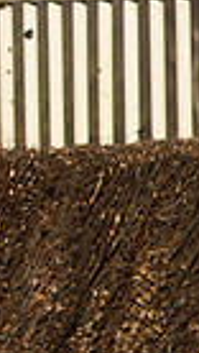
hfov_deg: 1.1
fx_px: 9963
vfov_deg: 2.0
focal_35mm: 1066
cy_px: 158
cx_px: -578
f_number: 6.3
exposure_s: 1/3200
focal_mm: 185
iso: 500
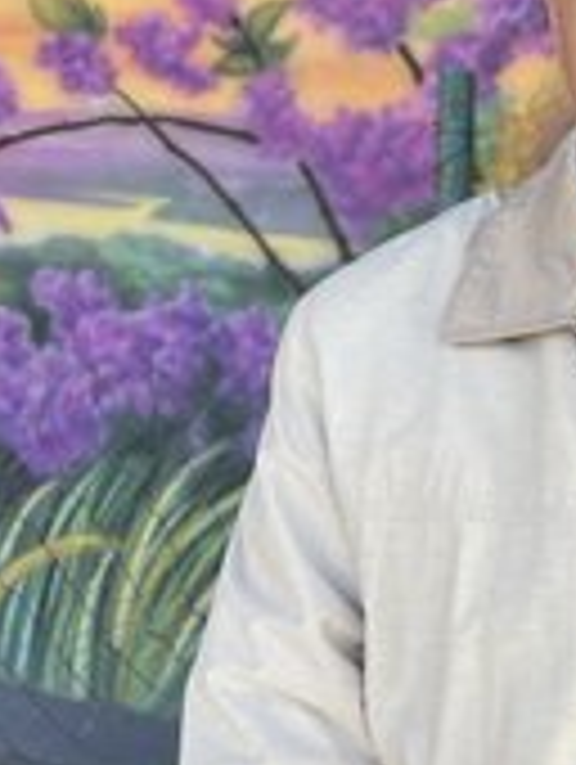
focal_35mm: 61
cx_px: 675
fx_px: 1350
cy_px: 153
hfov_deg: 22.4
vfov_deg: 30.9
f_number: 1.6
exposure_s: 1/259
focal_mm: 4.2
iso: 32
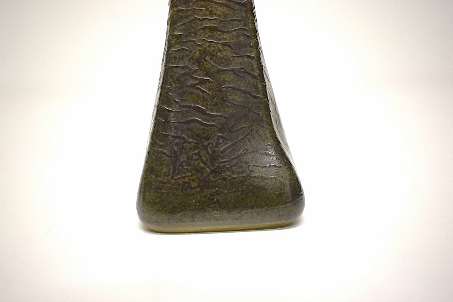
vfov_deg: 31.9
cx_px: 226
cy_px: 151
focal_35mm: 42
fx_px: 529
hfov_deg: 46.4
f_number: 4.5
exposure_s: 1/125
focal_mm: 28
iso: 800
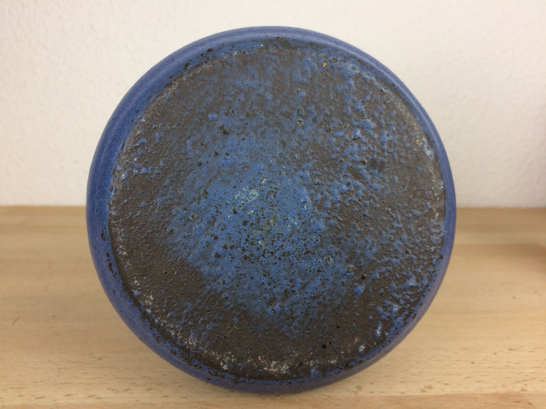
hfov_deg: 61.7
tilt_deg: -8.4
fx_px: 457
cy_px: 204
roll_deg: -0.9
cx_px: 273
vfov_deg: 48.2
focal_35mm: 29
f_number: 2.2
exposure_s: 1/100
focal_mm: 4.15
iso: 64
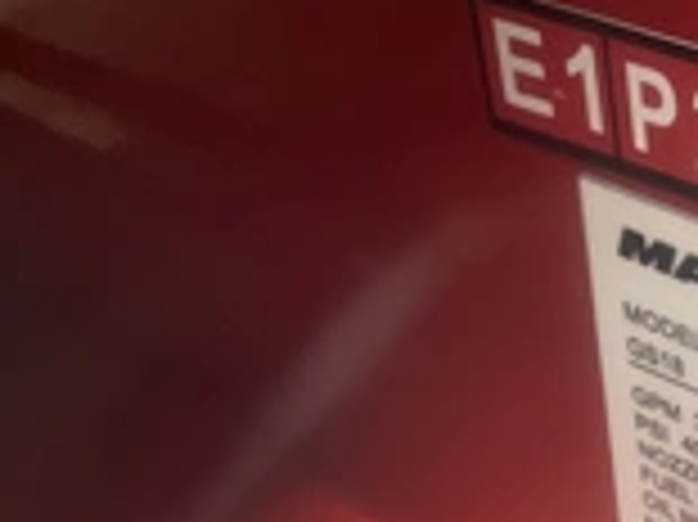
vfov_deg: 18.8
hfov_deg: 23.3
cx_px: 883
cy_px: 580
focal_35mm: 75
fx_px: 1511
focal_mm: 3
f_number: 1.8
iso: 320
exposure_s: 1/40
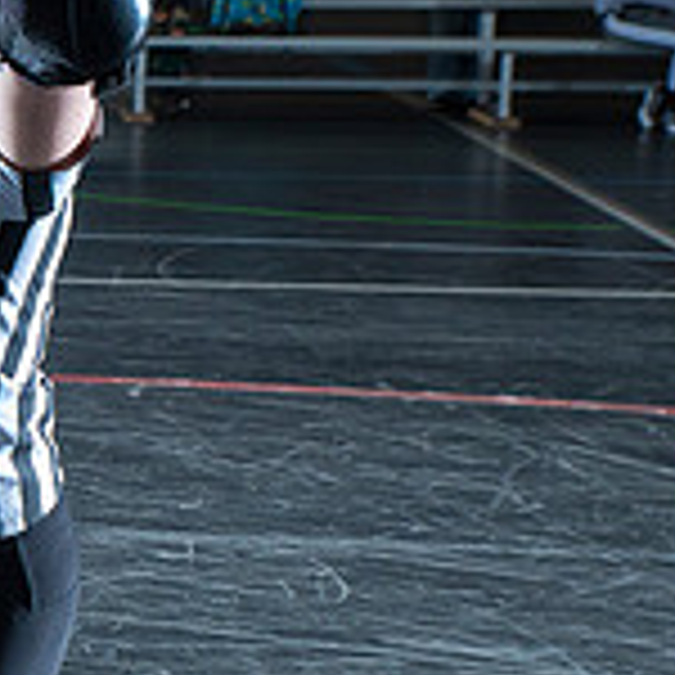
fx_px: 3199
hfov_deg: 11.1
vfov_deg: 12.0
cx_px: -608
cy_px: 344
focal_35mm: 145
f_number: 7.1
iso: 800
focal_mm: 44
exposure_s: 1/160
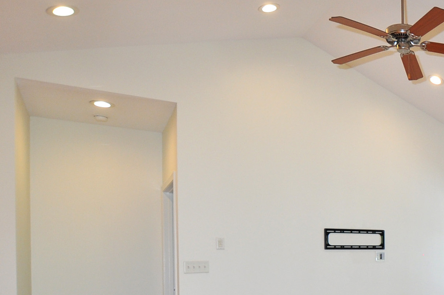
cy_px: 260
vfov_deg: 34.9
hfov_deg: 42.5
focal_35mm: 36
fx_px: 443
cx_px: 482
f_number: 4.5
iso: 320
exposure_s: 1/80
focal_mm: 10
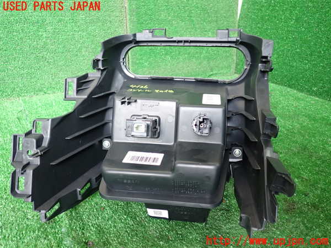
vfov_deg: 46.8
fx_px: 287
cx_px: 166
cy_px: 124
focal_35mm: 30
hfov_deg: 60.0
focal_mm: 5.4
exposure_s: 1/30
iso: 320
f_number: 2.3
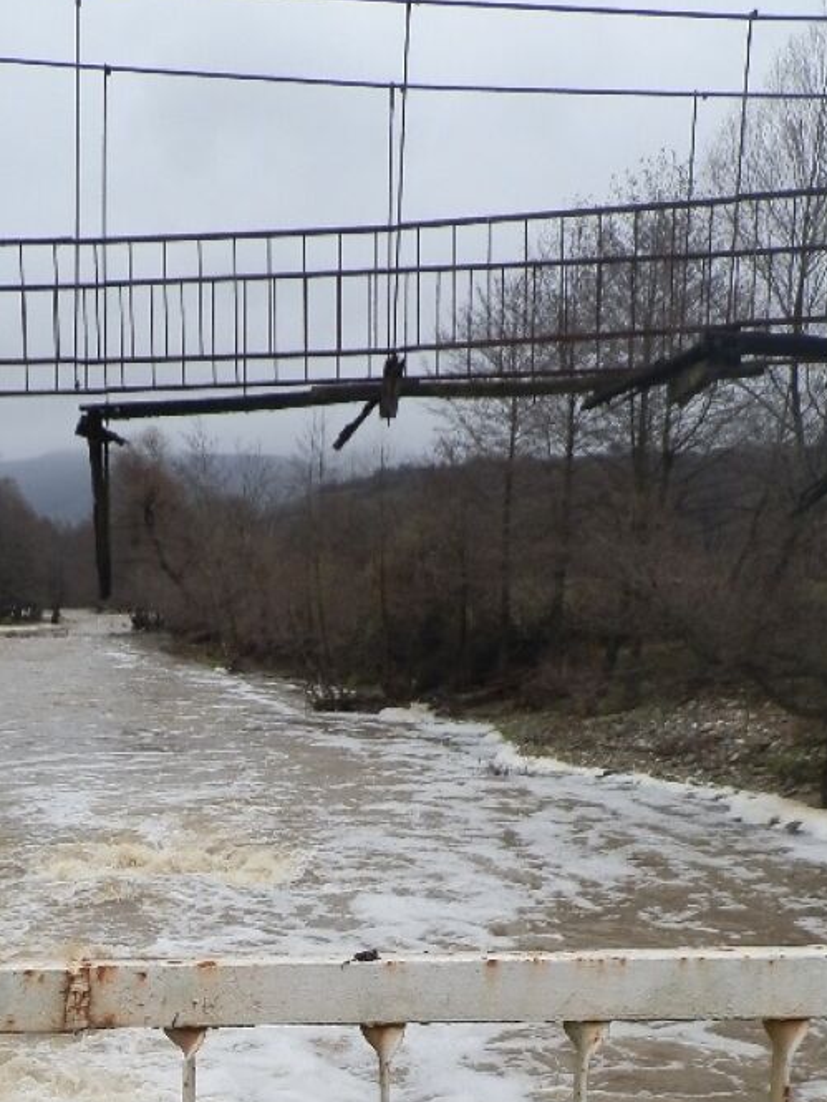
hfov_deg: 26.1
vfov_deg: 32.5
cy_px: 1063
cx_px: 174
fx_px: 1751
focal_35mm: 55
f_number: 3.3
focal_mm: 5
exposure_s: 1/200
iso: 80
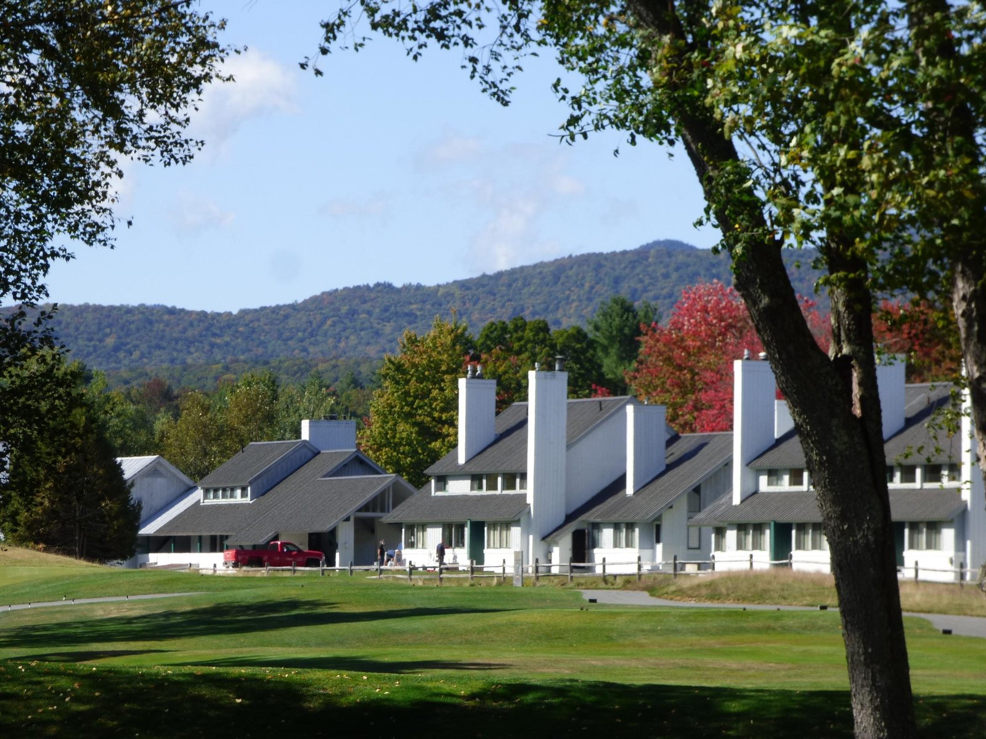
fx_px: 6010
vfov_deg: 7.0
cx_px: 493
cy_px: 370
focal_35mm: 211
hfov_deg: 9.4
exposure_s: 1/400
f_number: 5.5
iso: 100
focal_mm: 37.8
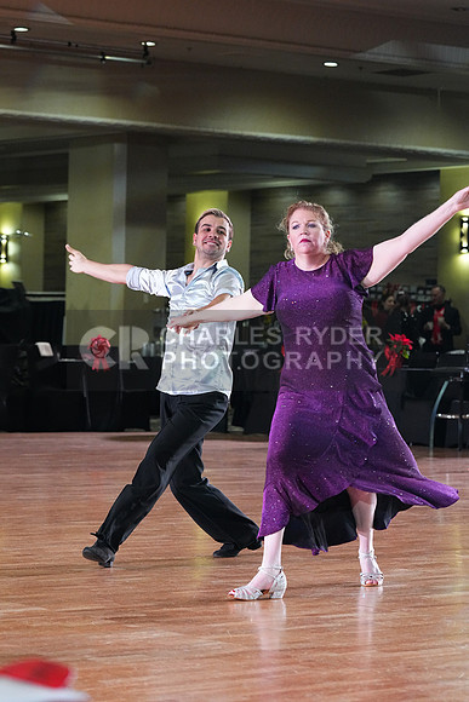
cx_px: 234
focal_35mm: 111
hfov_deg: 12.3
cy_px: 351
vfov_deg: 18.4
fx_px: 2168
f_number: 5
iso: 6400
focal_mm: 111
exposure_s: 1/400
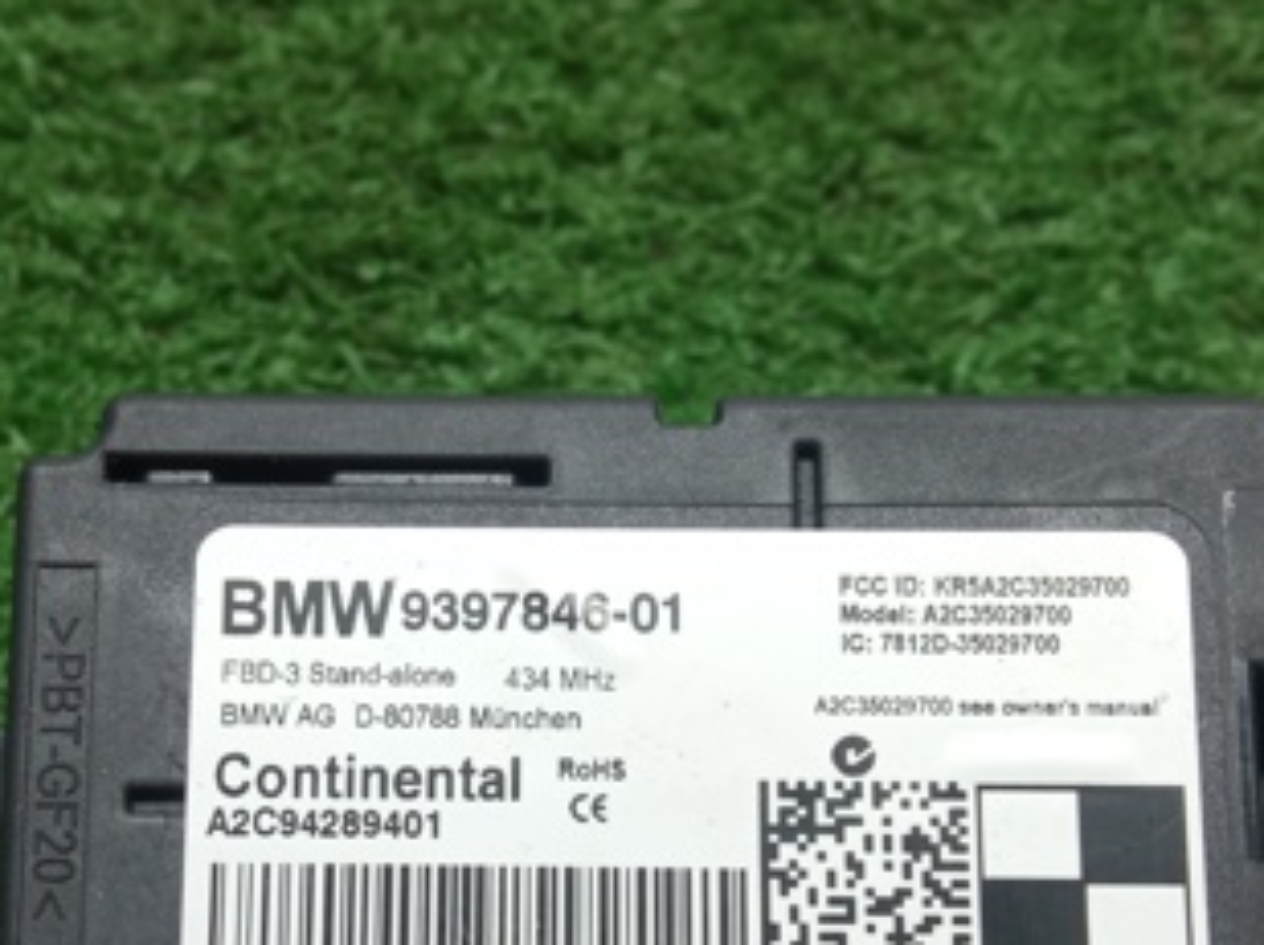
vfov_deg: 25.0
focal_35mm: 56
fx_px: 2042
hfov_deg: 34.3
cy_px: 910
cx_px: 520
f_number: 2.2
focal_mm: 3.79
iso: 200
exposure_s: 1/33.3
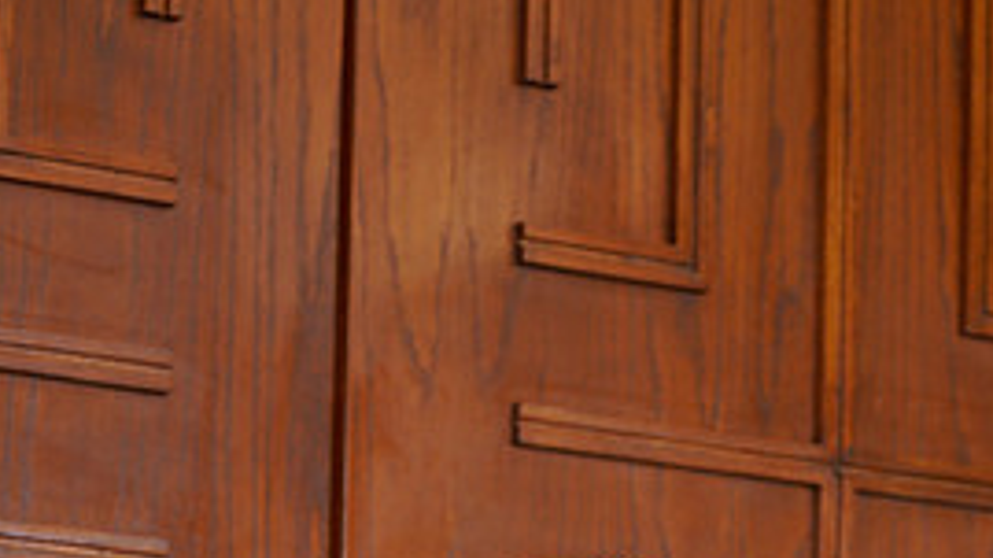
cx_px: 650
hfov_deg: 11.2
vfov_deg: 6.2
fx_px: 5053
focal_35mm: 192
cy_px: 1061
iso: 200
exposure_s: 1/60
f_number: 5.6
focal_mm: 85
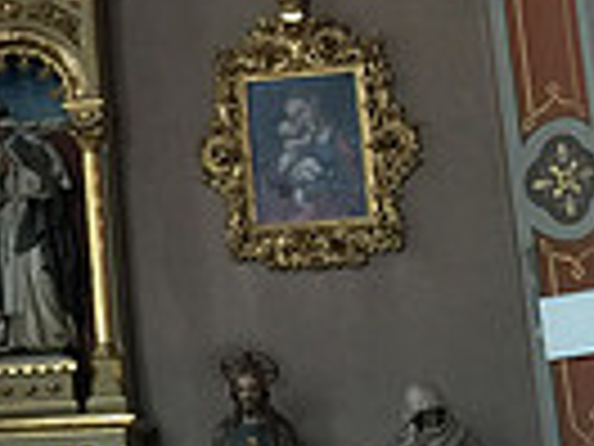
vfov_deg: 11.6
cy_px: 11
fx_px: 2179
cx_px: -436
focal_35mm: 127
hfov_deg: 14.0
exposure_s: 1/15
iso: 80
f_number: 2.2
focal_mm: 4.15
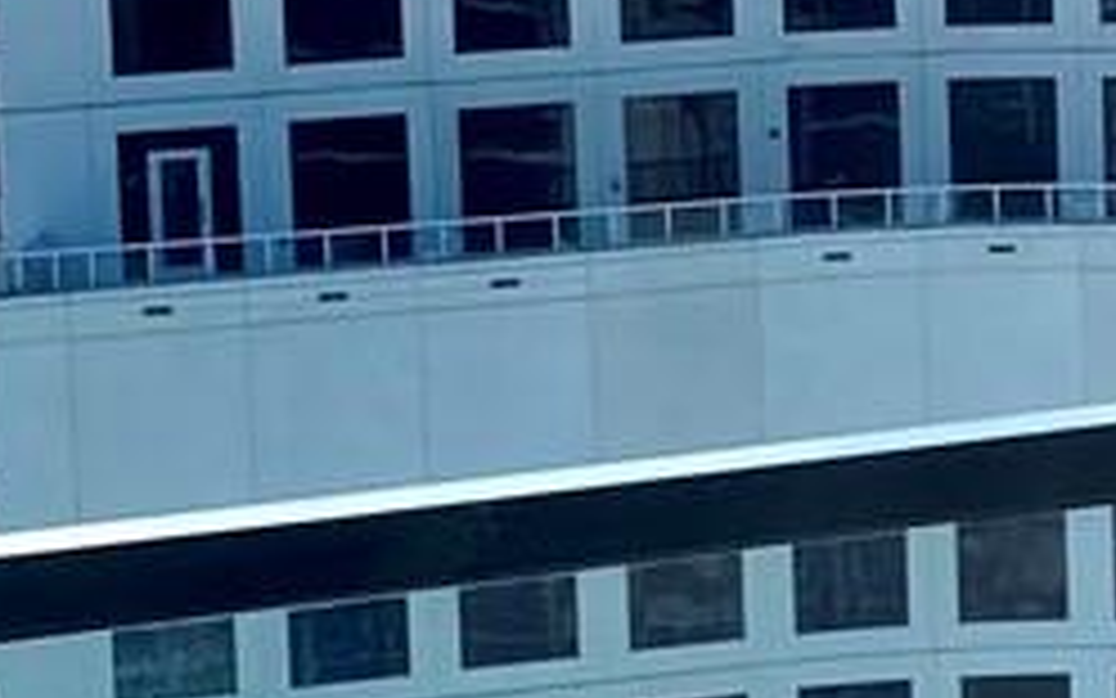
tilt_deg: -4.4
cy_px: -180
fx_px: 5414
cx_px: 2421
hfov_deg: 10.5
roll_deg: +0.2
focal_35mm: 178
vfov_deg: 7.3
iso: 32
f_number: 1.8
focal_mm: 4.25
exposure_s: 1/1565
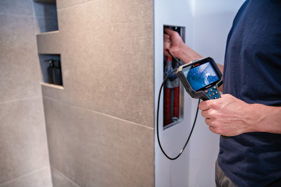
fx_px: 234
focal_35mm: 30
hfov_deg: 61.9
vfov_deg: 43.6
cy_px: 94
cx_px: 140
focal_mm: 30
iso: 1600
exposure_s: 1/100
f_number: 2.8
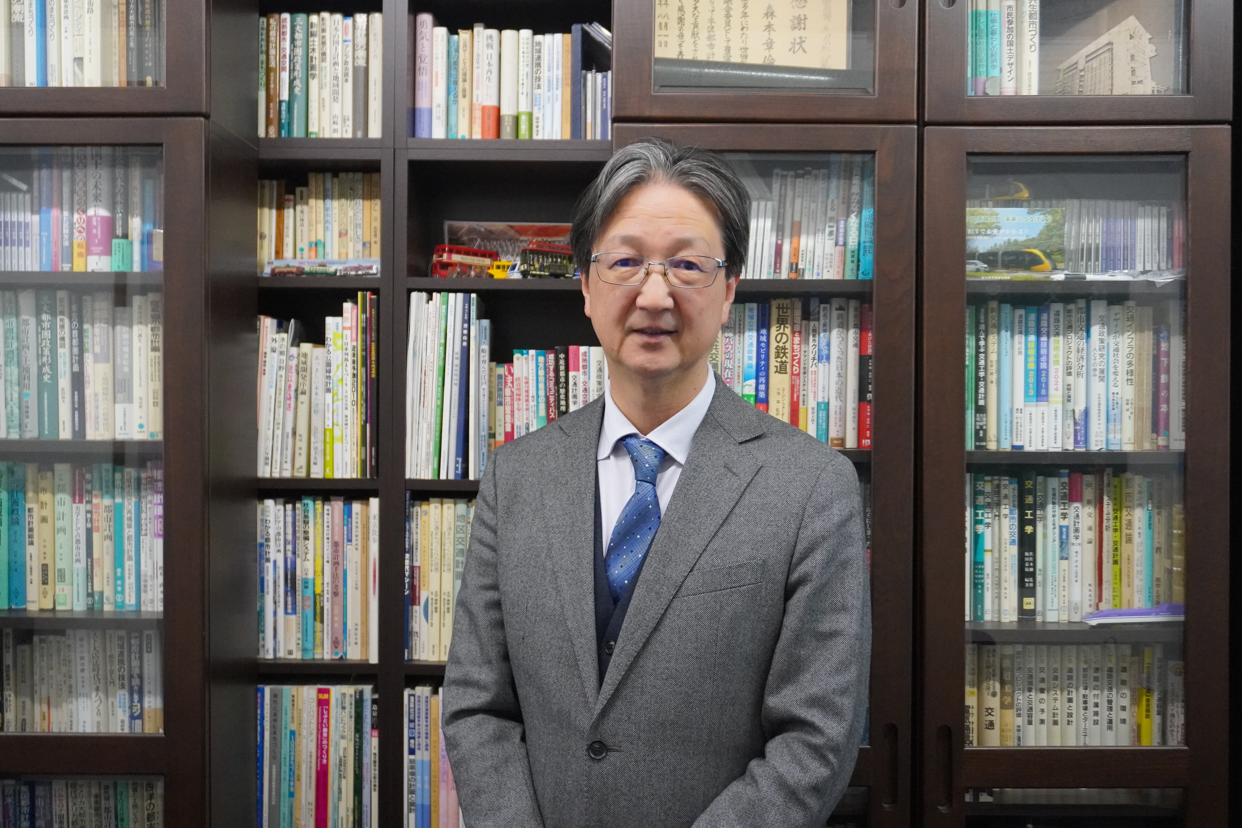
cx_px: 621
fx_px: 1242
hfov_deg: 53.1
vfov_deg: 36.9
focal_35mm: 36
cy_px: 414
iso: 4000
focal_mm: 24
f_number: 4.5
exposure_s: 1/160
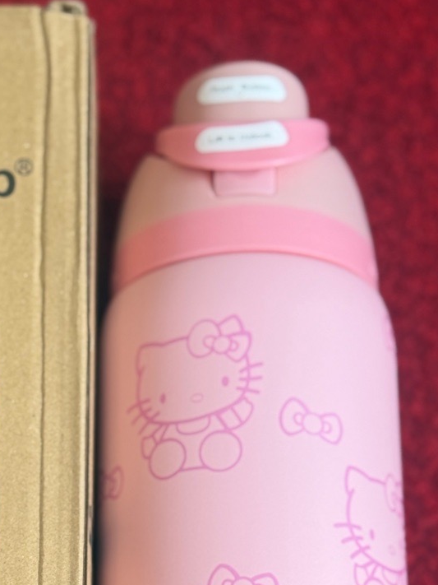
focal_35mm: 108
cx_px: 76
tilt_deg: -72.4
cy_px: 525
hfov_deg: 13.6
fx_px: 1823
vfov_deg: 17.9
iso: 100
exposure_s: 1/110
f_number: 1.78
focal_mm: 6.76
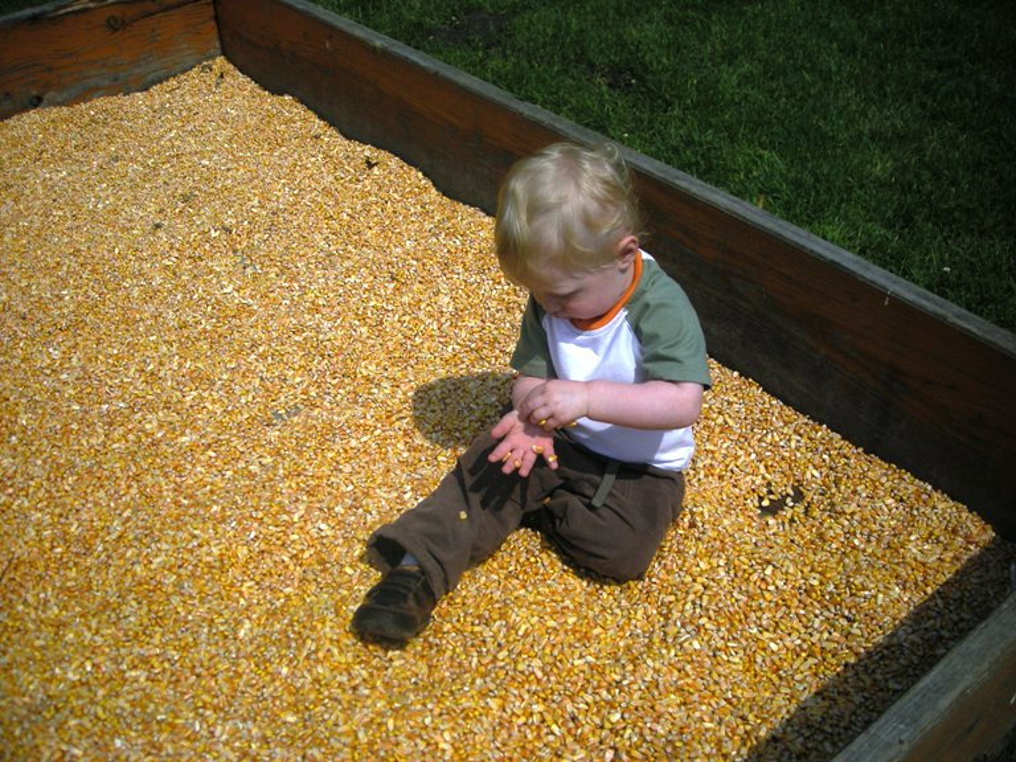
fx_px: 1027
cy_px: 381
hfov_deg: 52.6
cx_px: 508
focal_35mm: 35
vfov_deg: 40.7
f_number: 5.7
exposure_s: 1/1225
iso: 50
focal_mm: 5.7
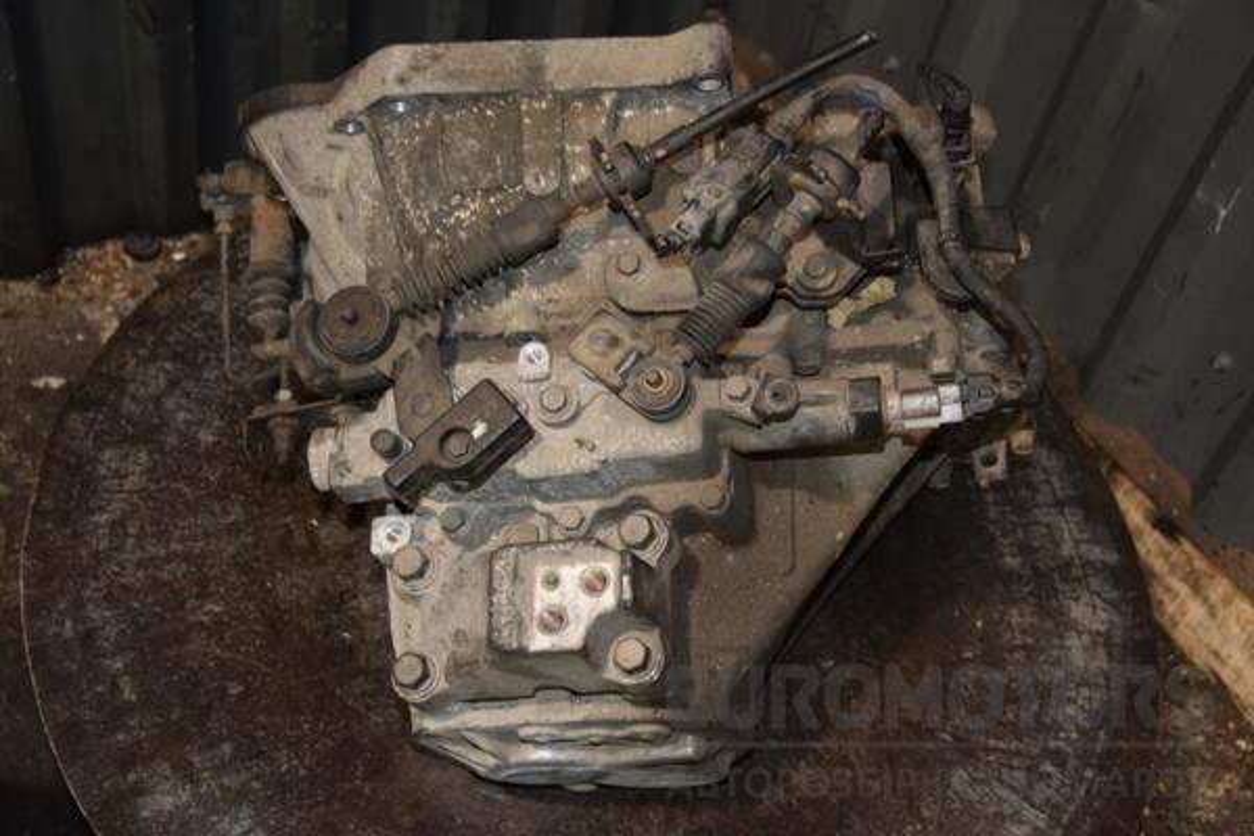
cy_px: 418
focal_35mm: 52
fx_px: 1829
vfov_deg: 25.8
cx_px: 627
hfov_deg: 37.9
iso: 800
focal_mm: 35
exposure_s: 1/60
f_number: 5
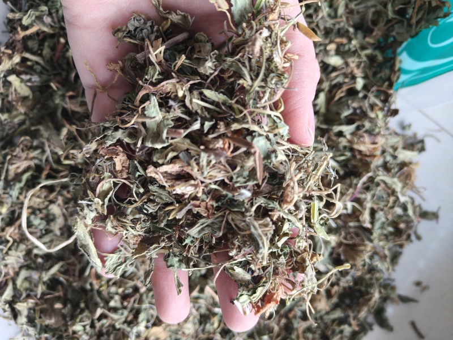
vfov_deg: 56.8
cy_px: 170
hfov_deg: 71.6
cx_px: 226
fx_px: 314
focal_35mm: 24
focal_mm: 5.59
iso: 200
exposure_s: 1/100
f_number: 1.8
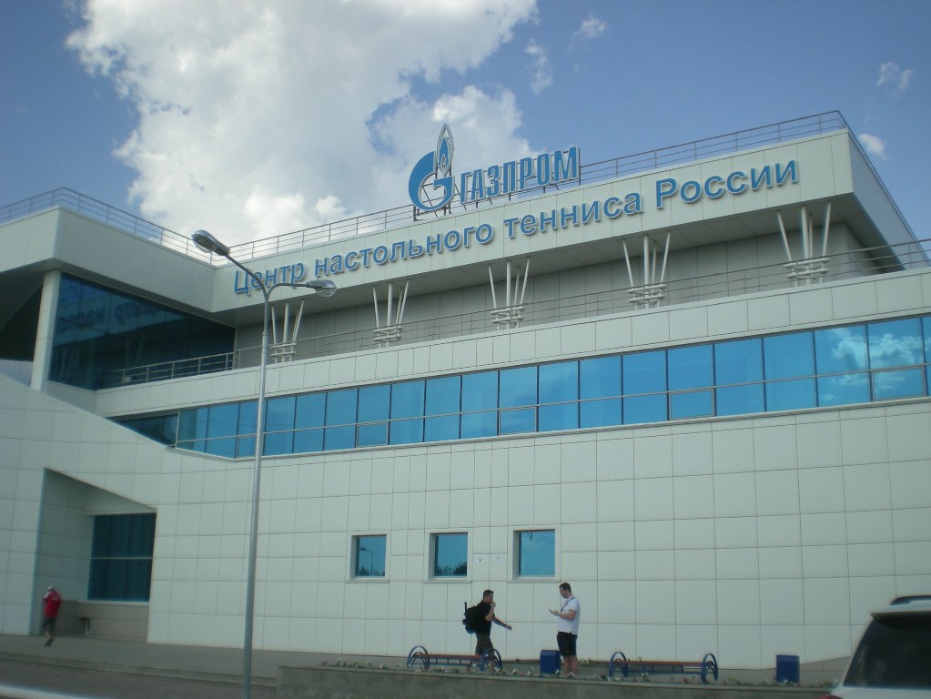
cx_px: 466
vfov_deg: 37.7
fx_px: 1022
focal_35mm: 38
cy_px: 350
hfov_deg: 49.0
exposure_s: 1/357
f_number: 4.6
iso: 50
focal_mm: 6.3
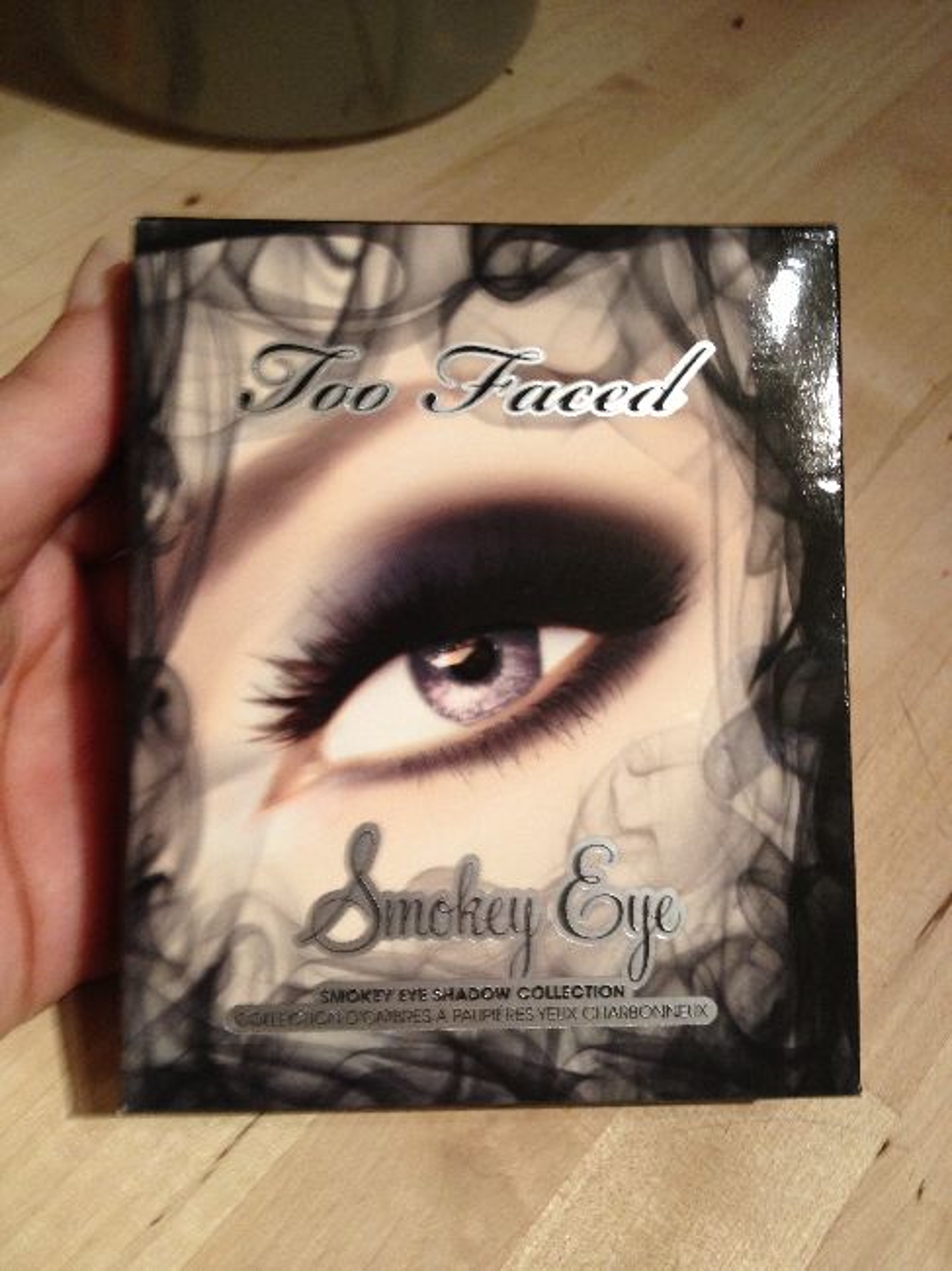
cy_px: 636
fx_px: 1284
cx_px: 476
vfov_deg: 52.6
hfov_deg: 40.7
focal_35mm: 35
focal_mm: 4.28
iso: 100
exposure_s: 1/20
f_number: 2.4
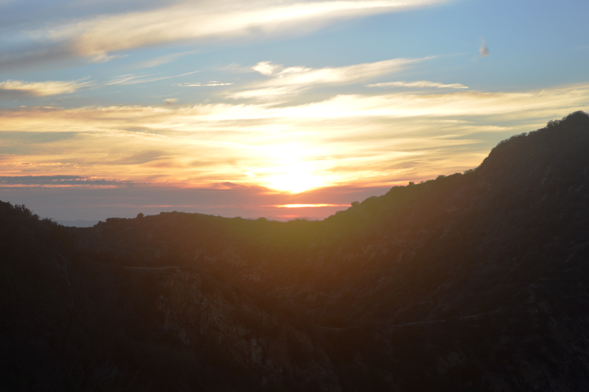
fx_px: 1349
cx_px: 294
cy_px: 196
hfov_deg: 24.6
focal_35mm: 82
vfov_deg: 16.5
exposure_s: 1/125
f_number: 5.6
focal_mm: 55
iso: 100
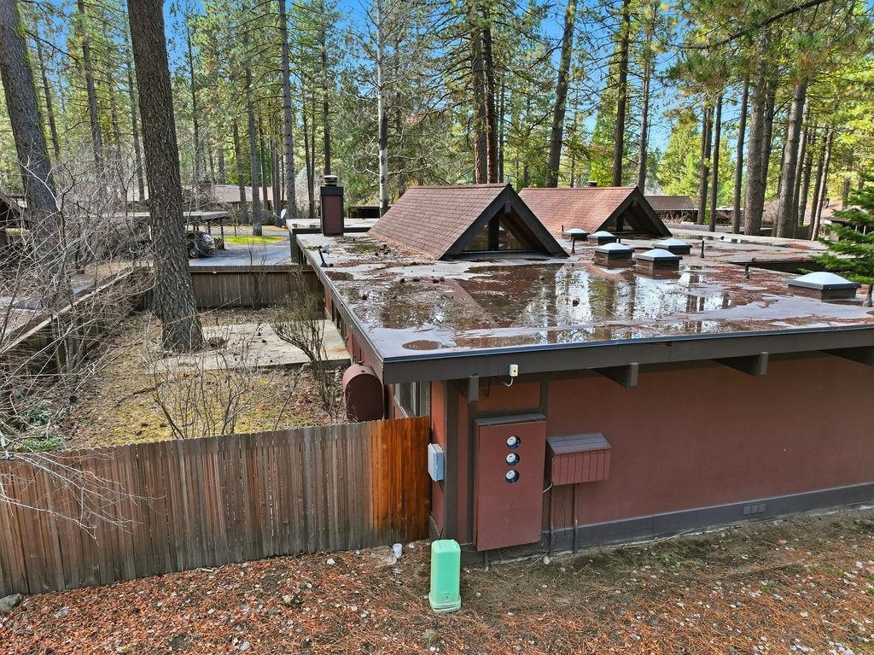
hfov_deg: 71.6
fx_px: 606
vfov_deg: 56.8
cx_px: 437
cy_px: 328
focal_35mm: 24
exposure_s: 1/400
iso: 320
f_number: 2.8
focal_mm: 12.3
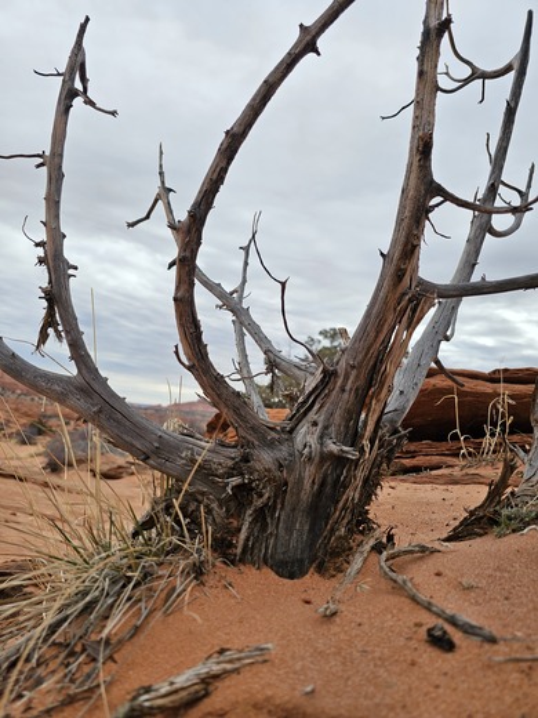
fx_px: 477
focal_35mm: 23
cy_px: 359
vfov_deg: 73.9
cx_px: 269
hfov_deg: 58.9
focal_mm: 6.3
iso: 10
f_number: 1.7
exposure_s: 1/722
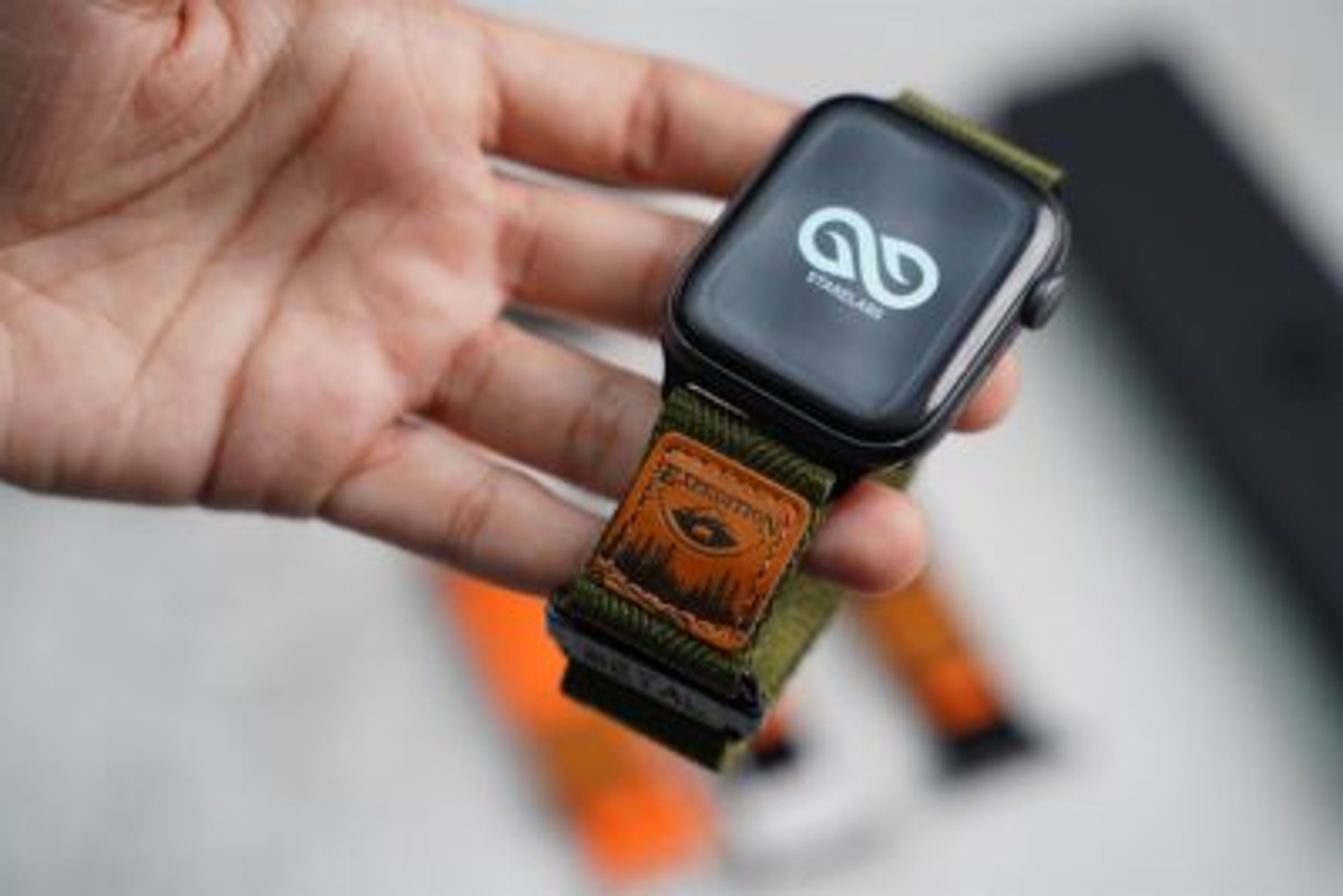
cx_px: 672
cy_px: 448
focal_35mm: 75
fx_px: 2799
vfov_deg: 18.2
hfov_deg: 27.0
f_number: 4
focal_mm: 75
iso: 500
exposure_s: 1/80
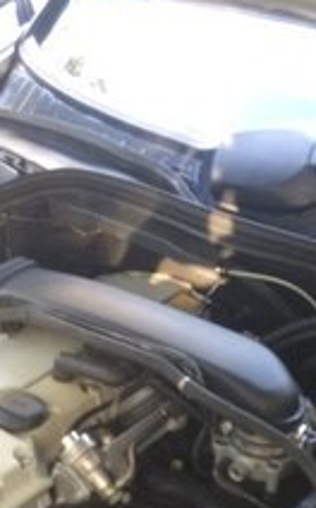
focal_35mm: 72
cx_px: 96
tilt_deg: -46.3
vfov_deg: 26.6
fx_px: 995
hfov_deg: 18.0
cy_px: 539
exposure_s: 1/33
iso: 80
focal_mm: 4.15
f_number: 2.2
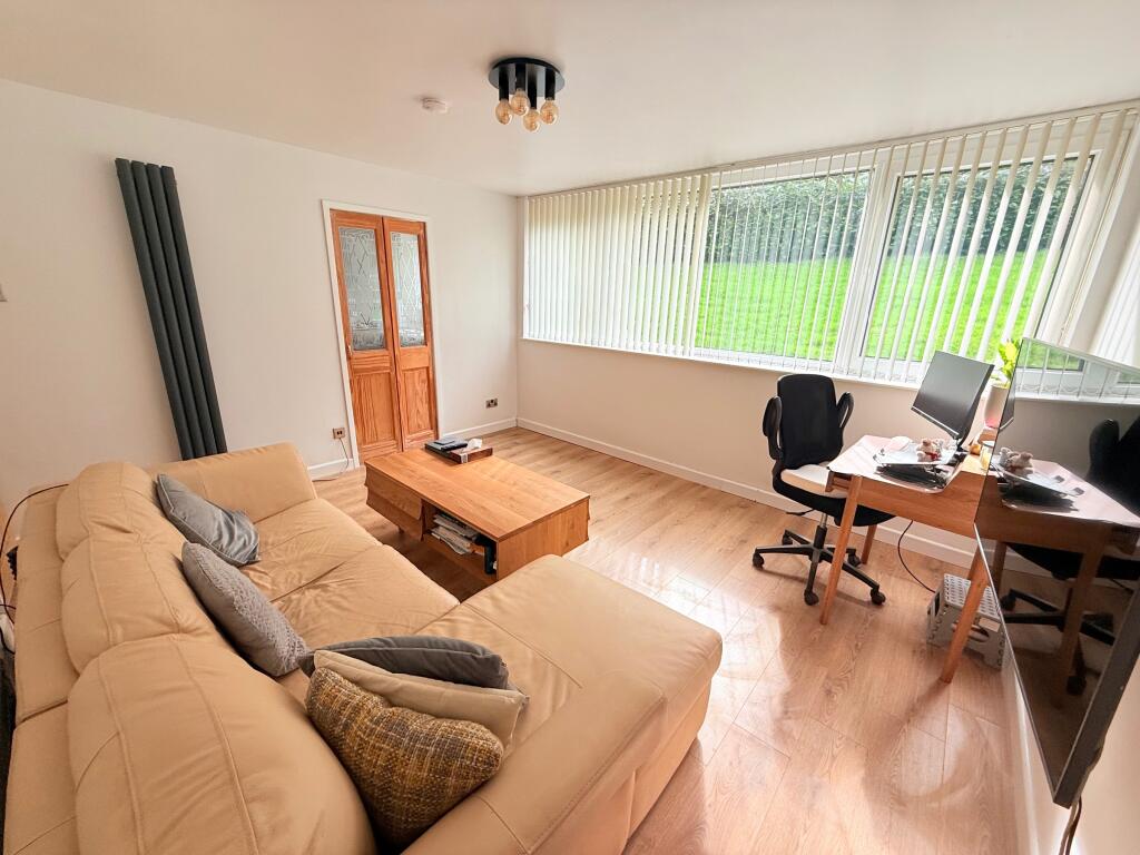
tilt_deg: -17.0
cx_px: 570
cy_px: 428
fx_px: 461
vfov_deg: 85.7
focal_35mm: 14
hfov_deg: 102.1
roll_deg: -2.3
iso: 64
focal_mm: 2.22
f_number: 2.2
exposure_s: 1/99
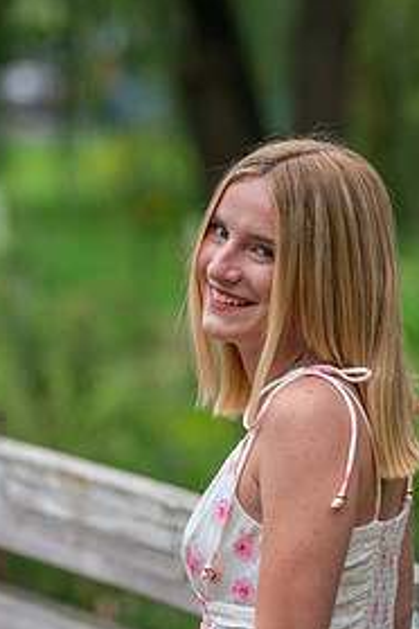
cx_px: 200
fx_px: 4905
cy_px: 390
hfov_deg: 4.9
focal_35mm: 281
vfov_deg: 7.3
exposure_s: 1/200
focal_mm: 174
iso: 250
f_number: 4
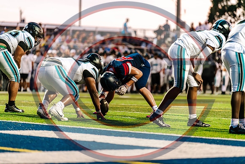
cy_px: 82
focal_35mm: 200
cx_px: 122
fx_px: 1361
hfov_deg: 10.3
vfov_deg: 6.9
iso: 5600
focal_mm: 200
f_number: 2.8
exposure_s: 1/1000
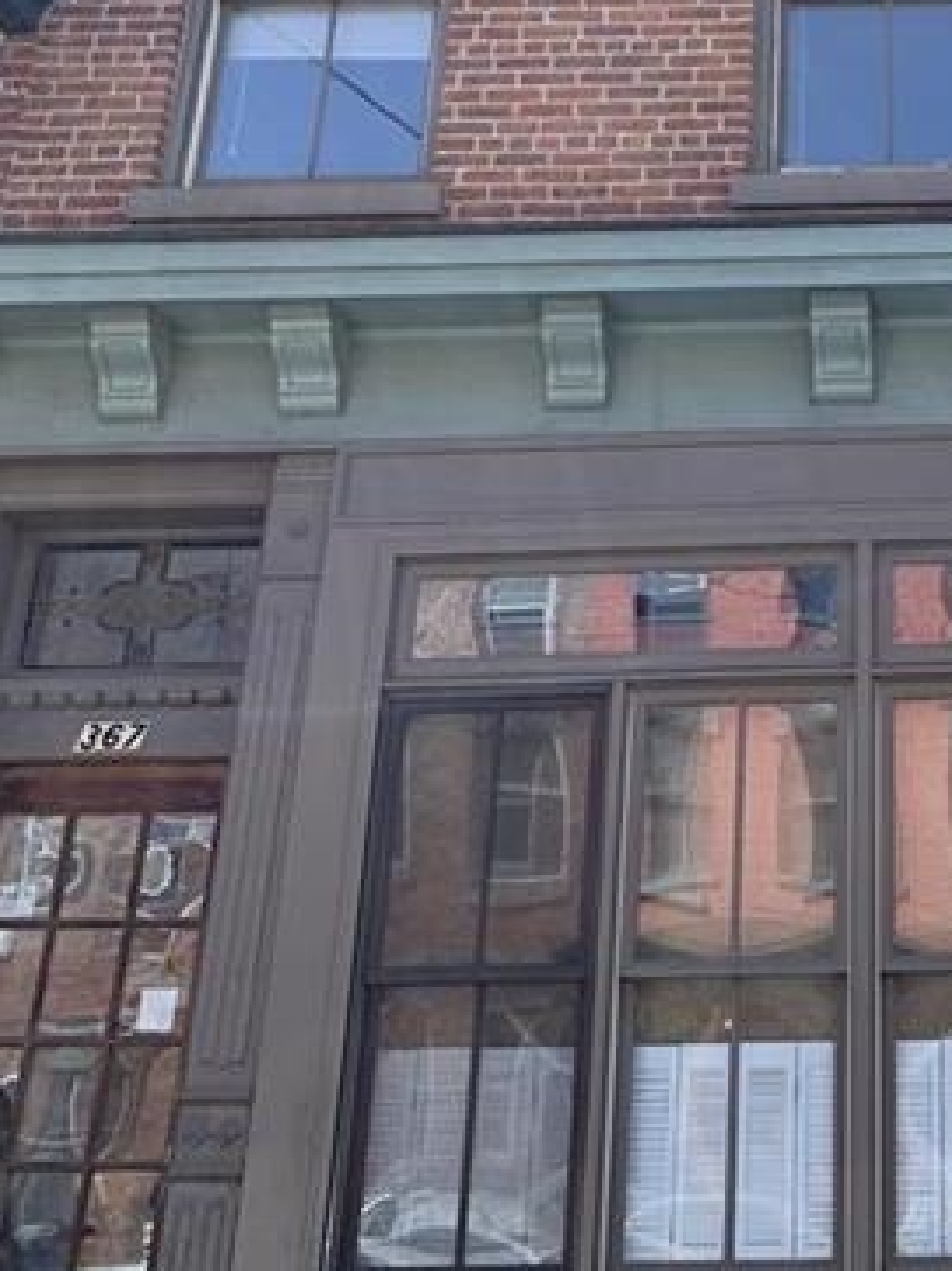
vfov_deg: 33.6
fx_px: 2018
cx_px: 948
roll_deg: +0.2
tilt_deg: +28.1
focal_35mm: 55
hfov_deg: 25.3
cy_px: 207
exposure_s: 1/651
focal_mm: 4.25
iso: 25
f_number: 1.8
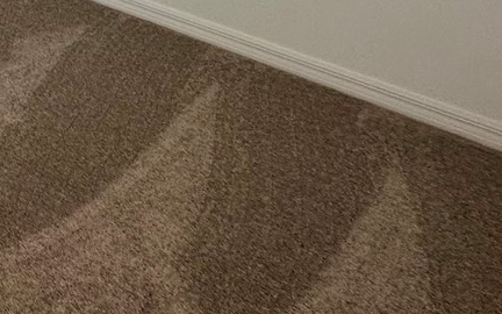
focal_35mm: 55
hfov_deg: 23.1
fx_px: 752
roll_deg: -2.8
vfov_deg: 19.3
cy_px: -209
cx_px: -368
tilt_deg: -9.9
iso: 100
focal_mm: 2.22
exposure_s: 1/120
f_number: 2.2
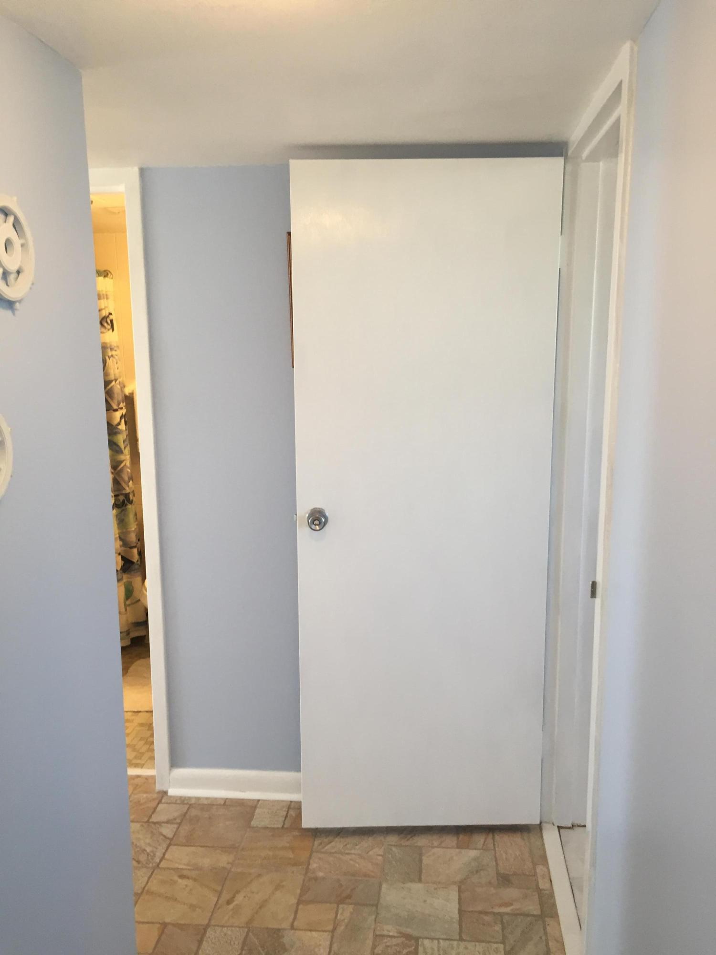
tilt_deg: -11.7
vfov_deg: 61.7
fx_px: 800
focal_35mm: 29
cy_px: 478
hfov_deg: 48.2
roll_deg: -0.4
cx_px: 358
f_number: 2.2
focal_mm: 4.15
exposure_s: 1/40
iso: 40
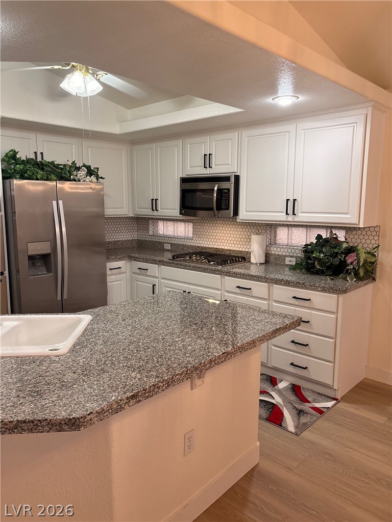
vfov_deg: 67.3
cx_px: 196
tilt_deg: -6.0
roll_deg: +0.1
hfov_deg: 53.1
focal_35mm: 26
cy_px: 261
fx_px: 393
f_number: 1.6
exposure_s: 1/120
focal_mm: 5.96
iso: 160
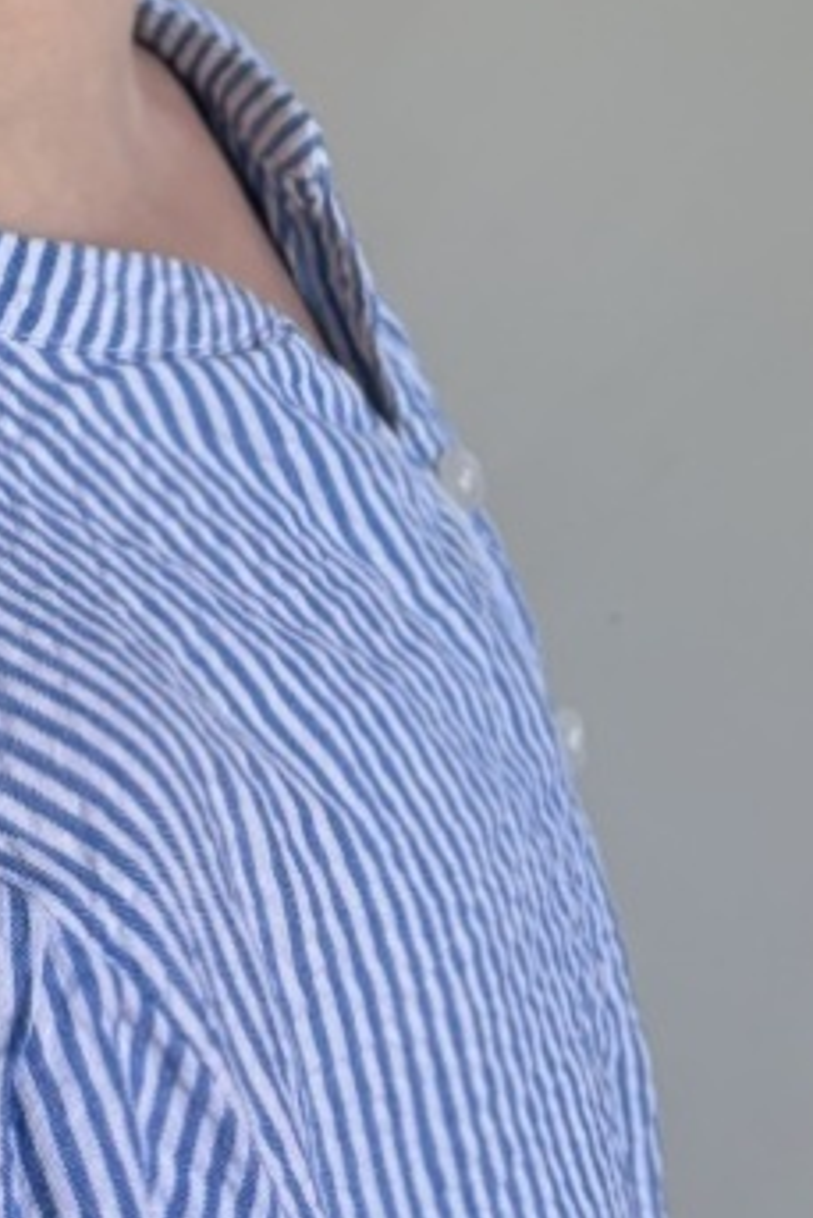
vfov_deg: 21.5
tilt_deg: -11.9
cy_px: -424
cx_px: 14
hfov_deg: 16.0
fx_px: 2842
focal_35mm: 84
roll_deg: +0.6
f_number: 1.6
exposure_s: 1/121
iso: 100
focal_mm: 5.96
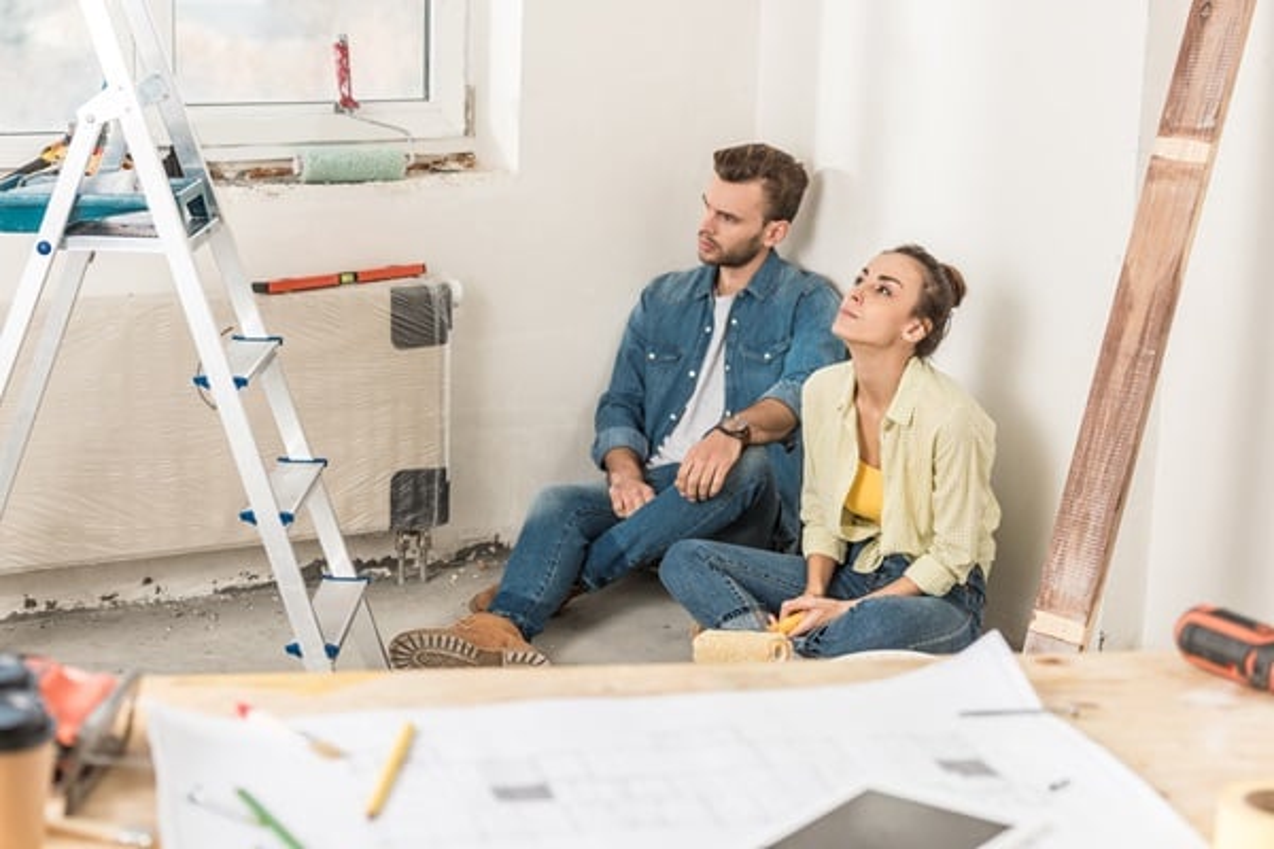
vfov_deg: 19.5
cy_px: 424
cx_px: 637
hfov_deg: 28.8
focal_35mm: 70
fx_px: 2477
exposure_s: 1/200
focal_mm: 70
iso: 100
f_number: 4
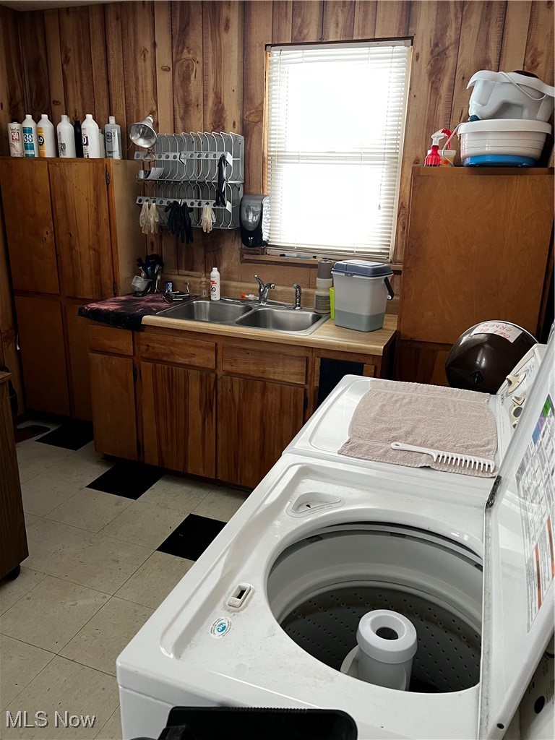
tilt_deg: -14.1
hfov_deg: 53.1
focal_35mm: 26
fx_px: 556
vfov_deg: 67.3
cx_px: 278
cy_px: 370
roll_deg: +0.4
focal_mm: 5.7
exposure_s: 1/60
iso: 250
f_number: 1.5
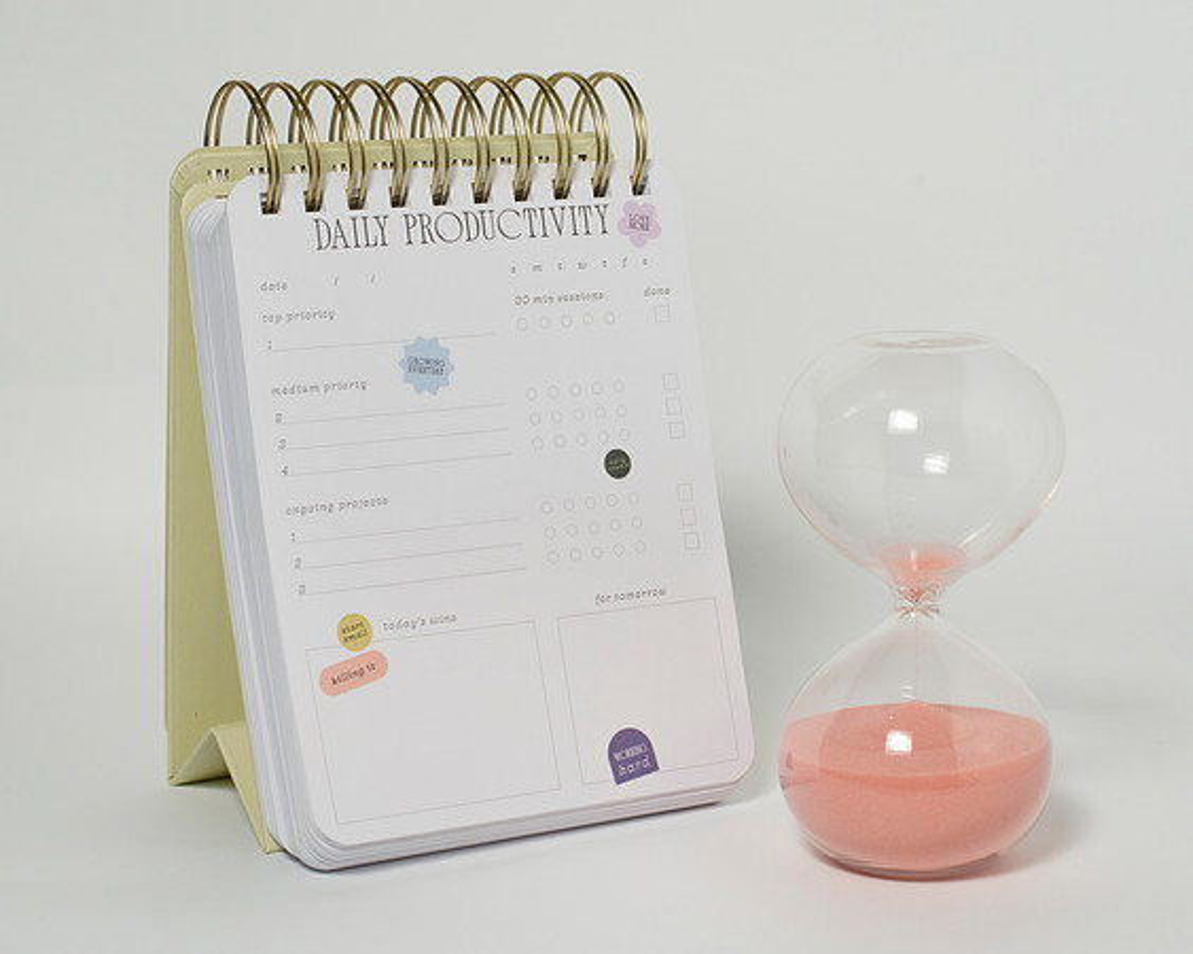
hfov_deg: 26.3
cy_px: 538
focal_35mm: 72
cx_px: 623
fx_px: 2552
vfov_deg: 21.2
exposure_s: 1/200
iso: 200
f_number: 9
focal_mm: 50
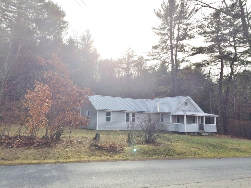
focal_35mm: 29
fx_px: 210
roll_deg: -1.3
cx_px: 126
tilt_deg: +4.8
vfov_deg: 48.2
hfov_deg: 61.7
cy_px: 94
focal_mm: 4.15
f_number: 2.2
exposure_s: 1/977
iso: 32
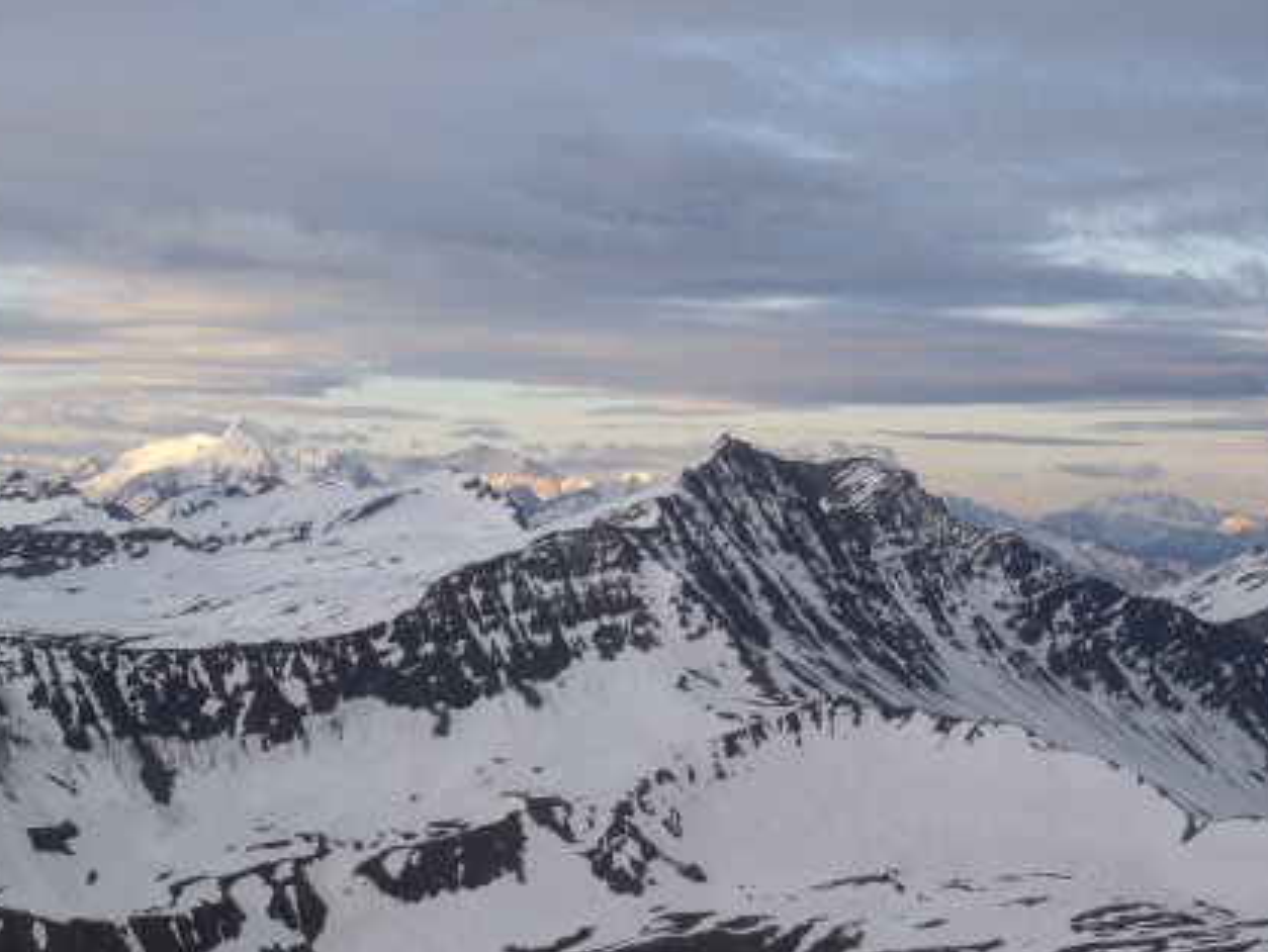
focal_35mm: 60
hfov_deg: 32.2
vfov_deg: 24.4
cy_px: 570
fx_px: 2199
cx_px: 634
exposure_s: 1/80
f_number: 4.9
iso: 80
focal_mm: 8.8
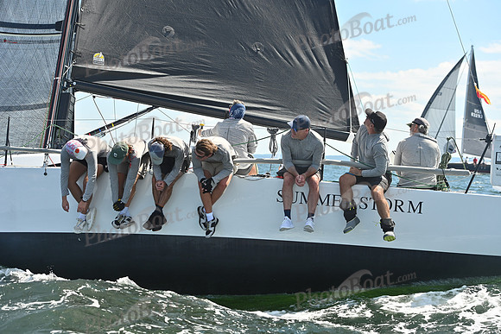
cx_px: 250
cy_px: 167
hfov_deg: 27.0
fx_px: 1044
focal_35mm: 75
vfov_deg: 18.2
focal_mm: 75
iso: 250
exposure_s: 1/1600
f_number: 6.3
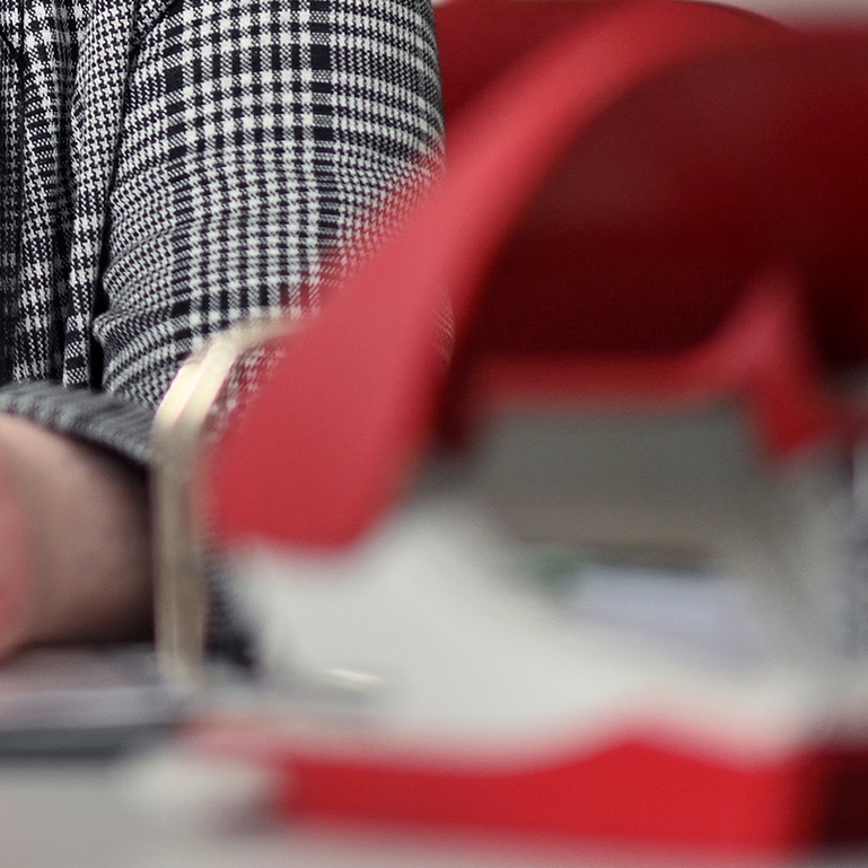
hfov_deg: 11.5
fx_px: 3887
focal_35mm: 137
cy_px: -252
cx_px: -843
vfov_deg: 12.4
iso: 250
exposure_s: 1/320
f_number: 1.8
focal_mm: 35
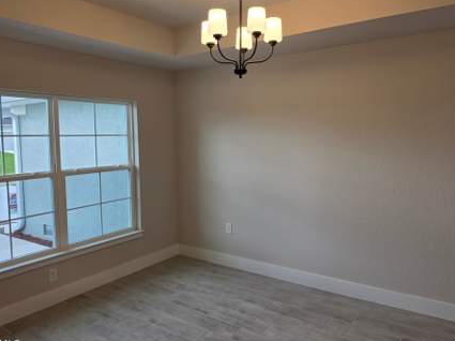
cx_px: 230
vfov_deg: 53.0
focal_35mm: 26
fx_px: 341
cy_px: 160
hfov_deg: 67.3
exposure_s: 1/120
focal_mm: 6.5
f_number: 1.4
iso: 32
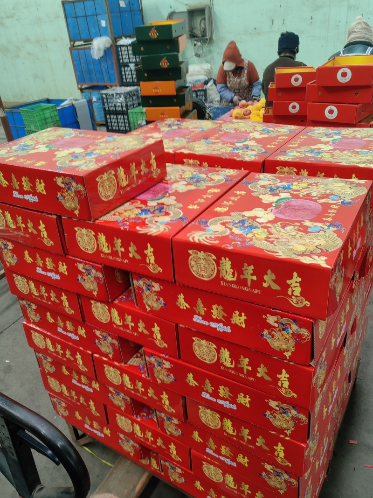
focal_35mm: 27
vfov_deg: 65.3
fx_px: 388
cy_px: 249
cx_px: 186
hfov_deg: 51.3
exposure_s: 1/50
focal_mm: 5.54
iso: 125
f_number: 1.8
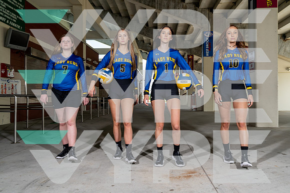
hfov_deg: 58.7
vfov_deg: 41.1
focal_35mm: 32
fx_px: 258
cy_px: 96
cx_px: 145
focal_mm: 32
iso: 100
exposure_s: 1/125
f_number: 8
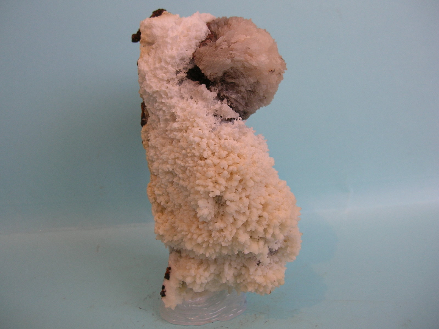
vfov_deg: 38.6
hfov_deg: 50.2
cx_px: 220
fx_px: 469
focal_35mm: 37
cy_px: 164
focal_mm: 6.2
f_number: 2.7
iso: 50
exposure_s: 1/17.6
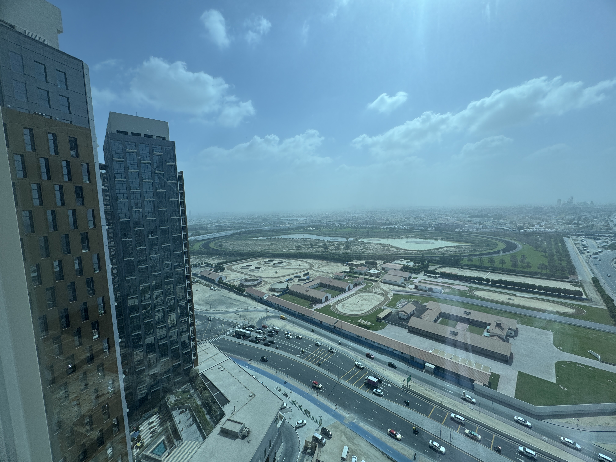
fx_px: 249
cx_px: 308
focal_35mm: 14
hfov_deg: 102.1
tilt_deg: -5.9
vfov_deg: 85.7
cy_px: 231
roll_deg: +1.0
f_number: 2.2
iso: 50
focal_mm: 2.22
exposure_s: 1/1789
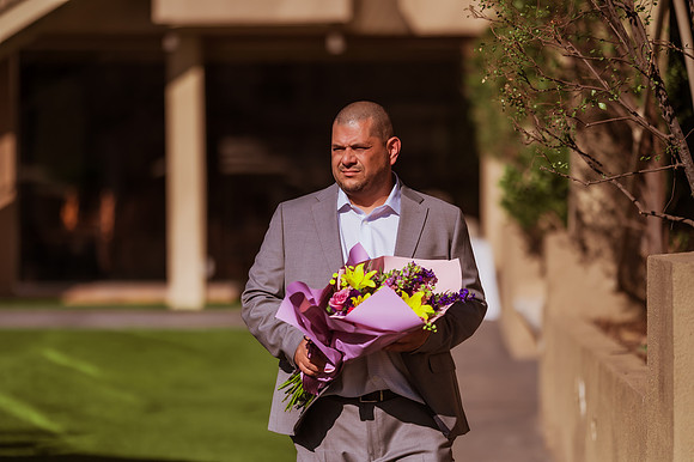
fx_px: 2601
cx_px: 347
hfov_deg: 15.2
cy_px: 231
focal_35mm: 135
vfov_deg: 10.1
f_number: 1.8
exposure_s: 1/8000
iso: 64
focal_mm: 135
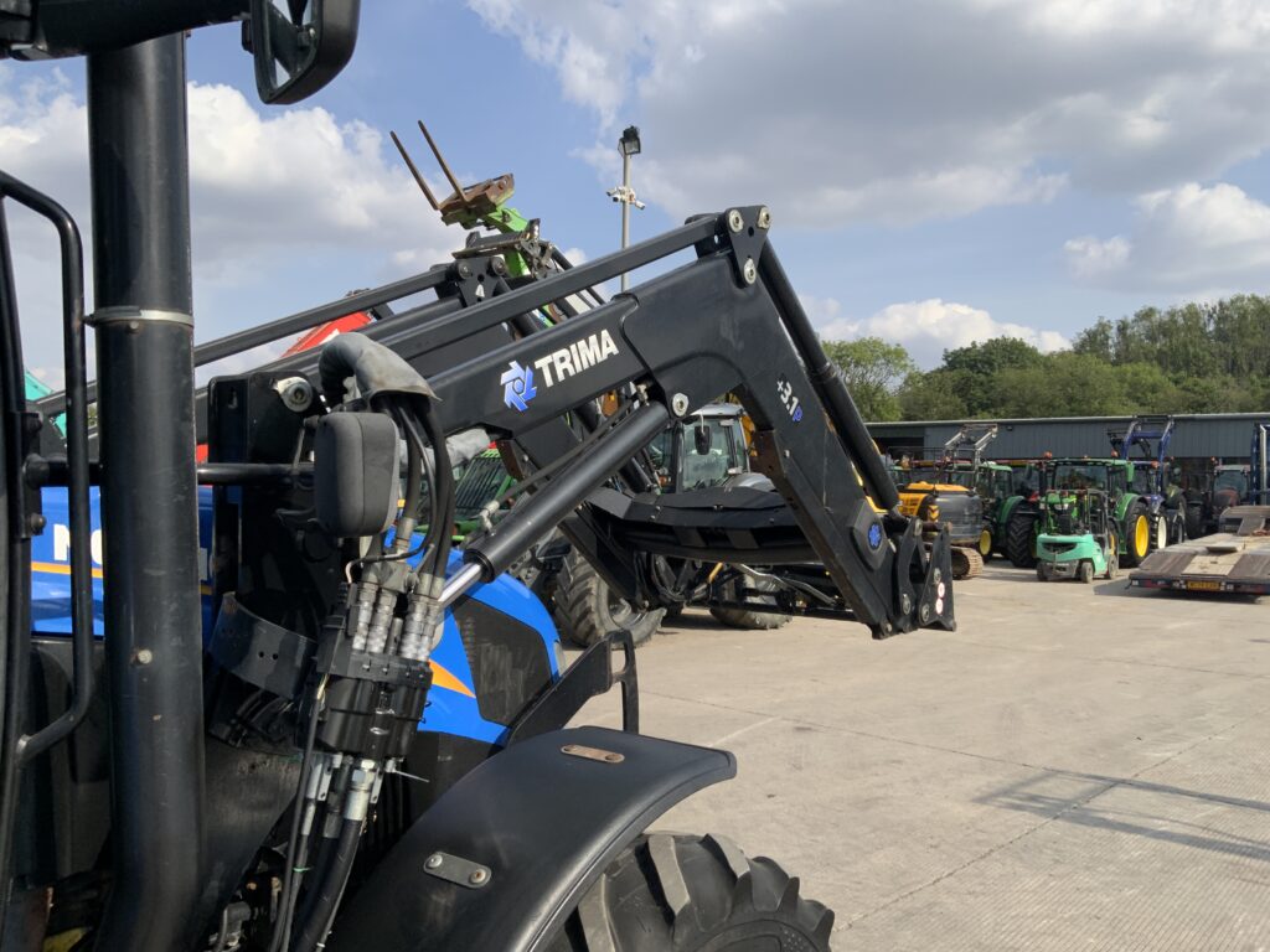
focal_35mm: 29
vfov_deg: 48.2
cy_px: 476
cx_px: 635
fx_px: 1064
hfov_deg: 61.7
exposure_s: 1/1534
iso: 16
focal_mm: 3
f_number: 1.8
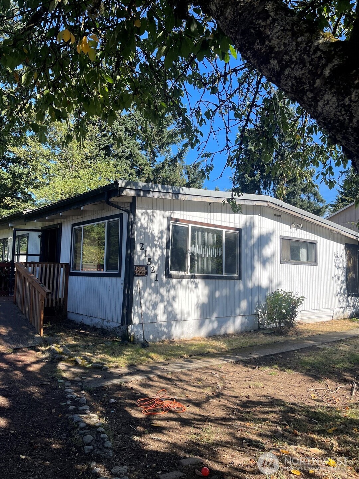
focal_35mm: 25
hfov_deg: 54.9
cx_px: 180
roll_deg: -0.9
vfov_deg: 69.4
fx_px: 346
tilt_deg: +5.9
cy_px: 240
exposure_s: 1/1534
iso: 32
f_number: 1.6
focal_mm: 5.1
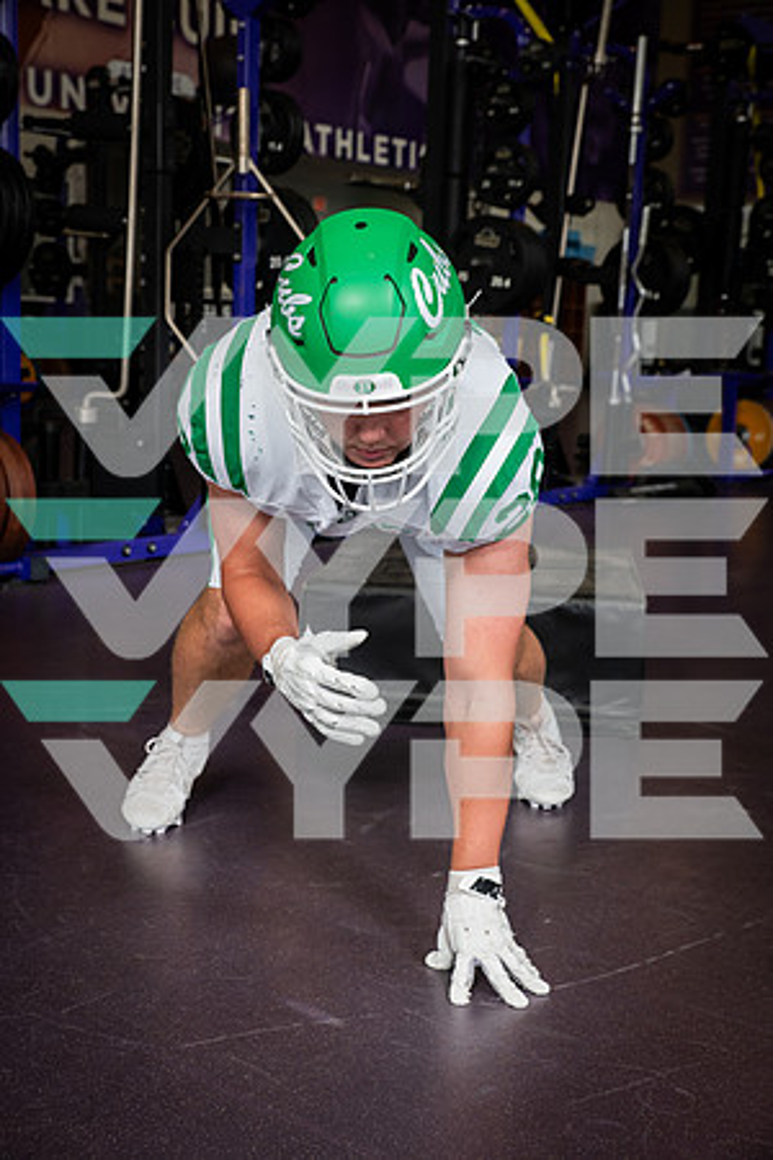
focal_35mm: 52
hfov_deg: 26.0
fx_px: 1675
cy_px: 580
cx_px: 386
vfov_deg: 38.2
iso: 800
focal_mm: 52
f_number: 7.1
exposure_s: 1/250
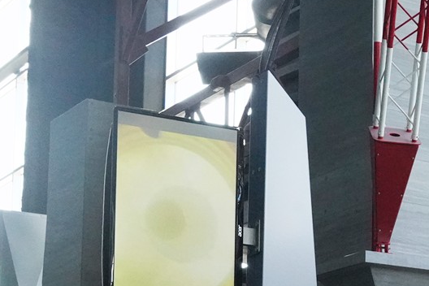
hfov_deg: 14.8
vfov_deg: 10.6
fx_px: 1489
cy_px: 406
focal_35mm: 125
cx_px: 715
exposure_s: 1/100
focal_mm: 33
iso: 8000
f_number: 13
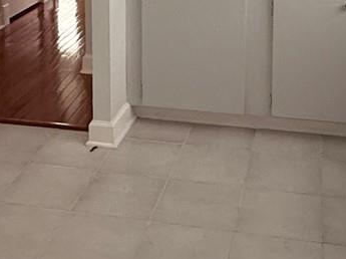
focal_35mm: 65
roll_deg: -0.1
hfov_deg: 29.8
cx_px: 190
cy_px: -72
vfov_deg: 20.7
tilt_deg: -7.7
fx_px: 649
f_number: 2.2
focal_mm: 2.22
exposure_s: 1/60
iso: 400
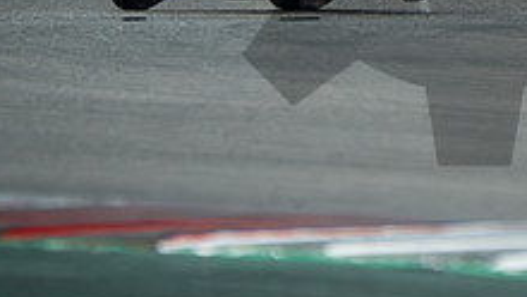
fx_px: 23138
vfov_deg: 0.7
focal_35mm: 1655
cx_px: 474
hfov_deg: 1.3
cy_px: -126
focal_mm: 400
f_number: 5.6
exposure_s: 1/1600
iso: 2500
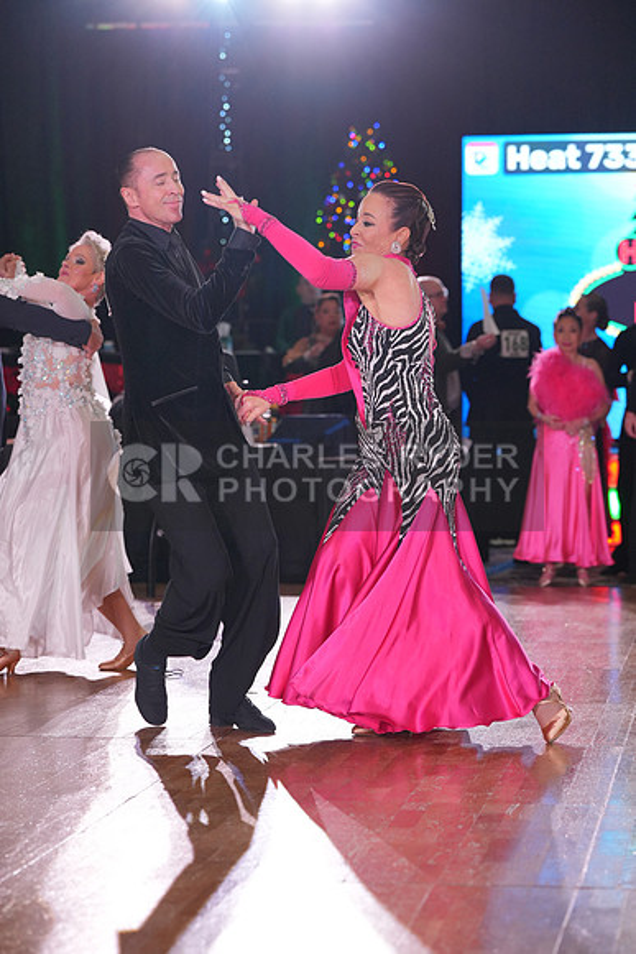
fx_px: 2648
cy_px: 477
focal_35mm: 100
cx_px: 318
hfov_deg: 13.7
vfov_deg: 20.4
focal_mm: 100
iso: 1600
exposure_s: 1/500
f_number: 4
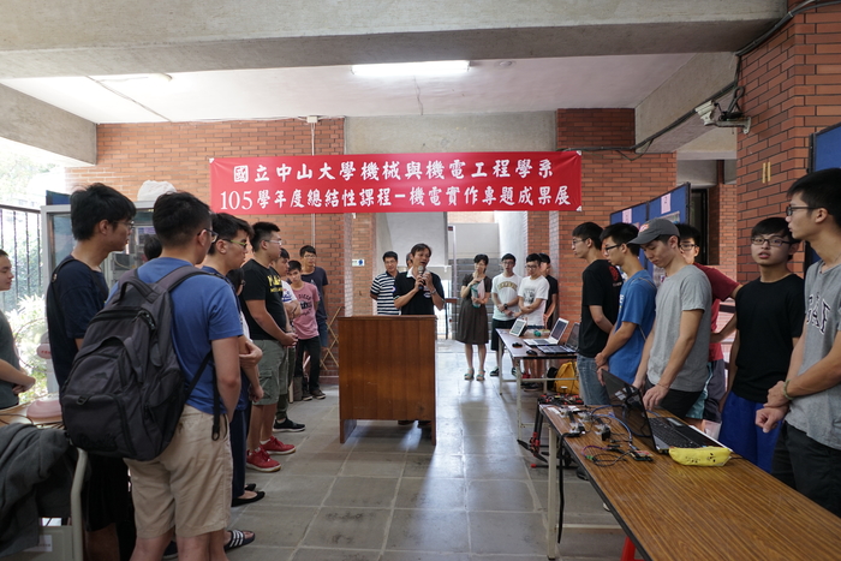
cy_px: 280
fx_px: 491
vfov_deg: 59.5
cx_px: 420
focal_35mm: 21
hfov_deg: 81.2
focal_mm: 21
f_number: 3.5
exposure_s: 1/60
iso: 640
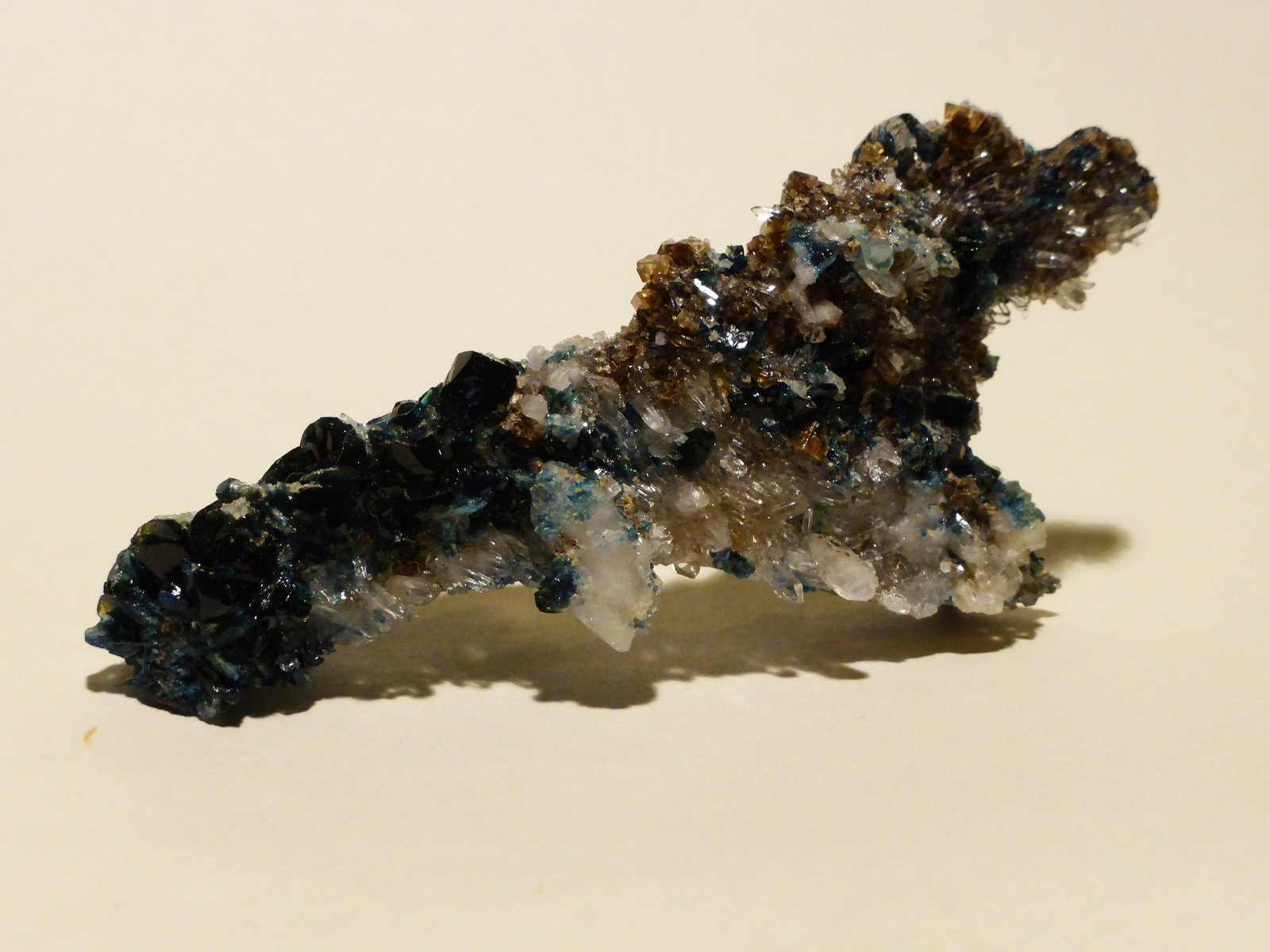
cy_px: 476
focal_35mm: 69
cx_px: 635
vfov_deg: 21.3
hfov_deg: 28.2
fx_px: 2531
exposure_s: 1/50
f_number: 4.9
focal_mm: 11.7
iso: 400
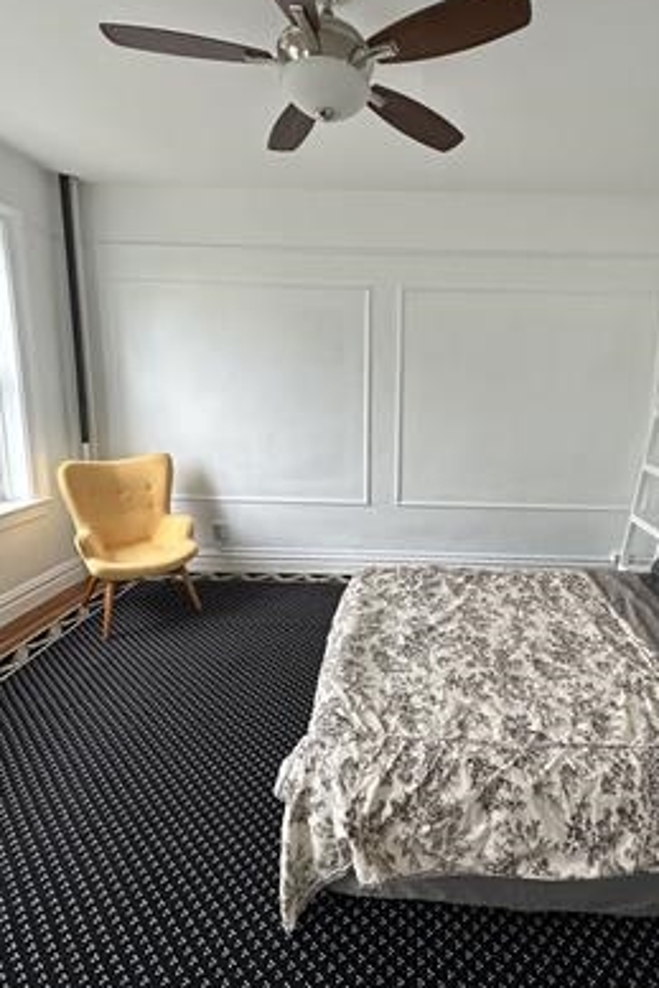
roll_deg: -0.8
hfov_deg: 66.3
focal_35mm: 18
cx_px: 415
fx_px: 494
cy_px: 453
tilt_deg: -7.8
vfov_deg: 89.8
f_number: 2.2
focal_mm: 2.22
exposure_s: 1/99
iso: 160
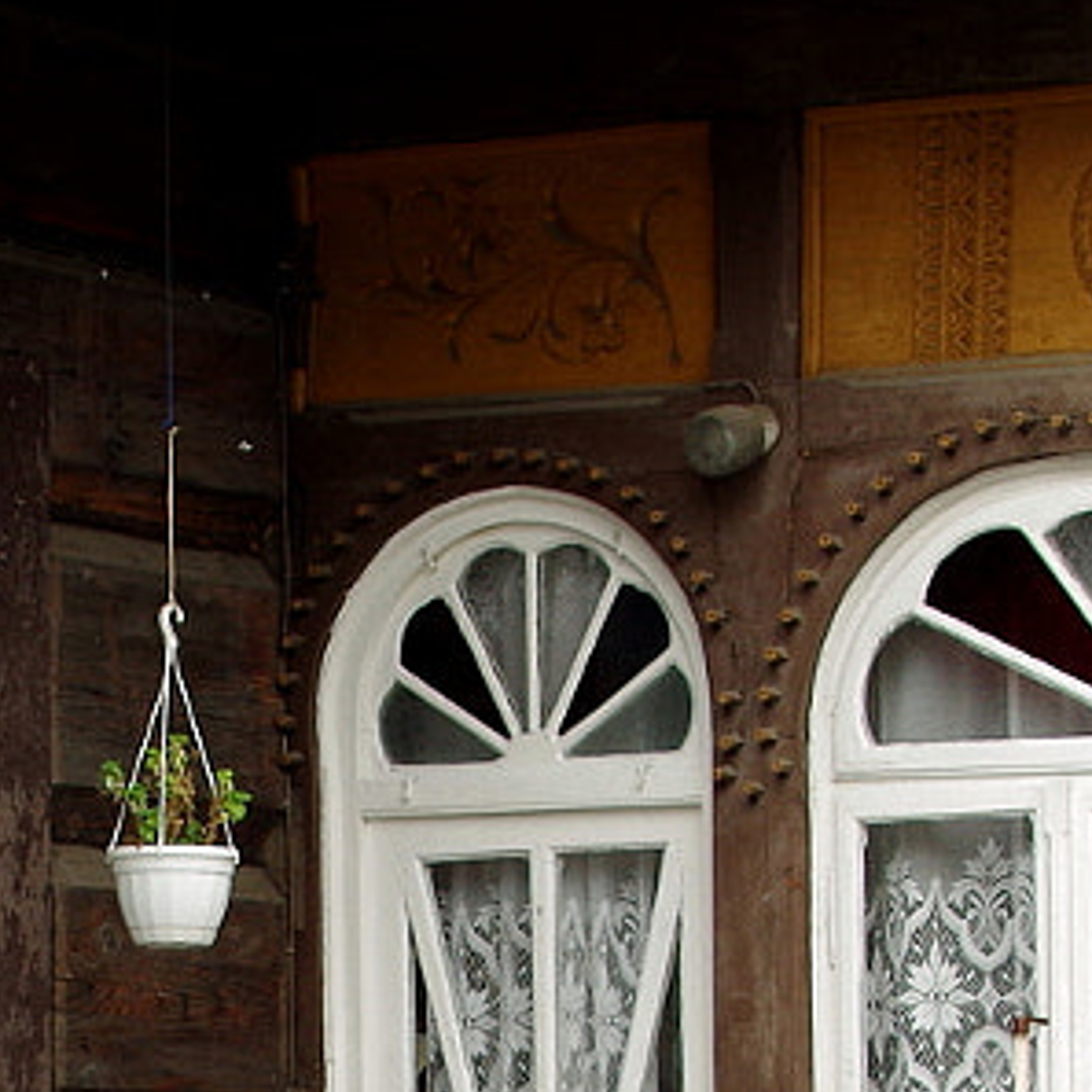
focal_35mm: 192
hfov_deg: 9.1
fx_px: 6853
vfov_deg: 9.0
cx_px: 154
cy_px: 1285
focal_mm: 28
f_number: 5.6
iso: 200
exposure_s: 1/50
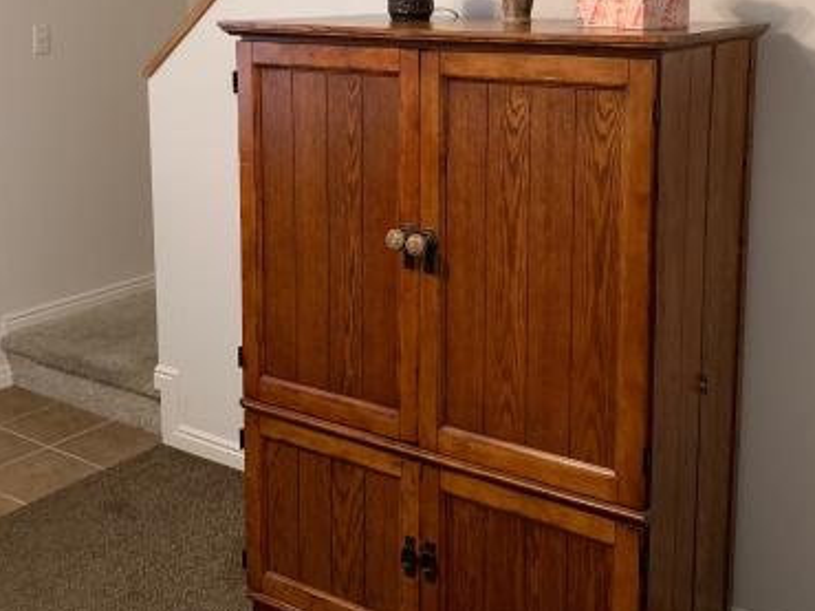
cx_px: 419
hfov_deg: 42.1
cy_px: 148
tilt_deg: -6.2
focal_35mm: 45
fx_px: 1059
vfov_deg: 31.5
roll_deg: +0.0
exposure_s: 1/40
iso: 400
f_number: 1.8
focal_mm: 4.25
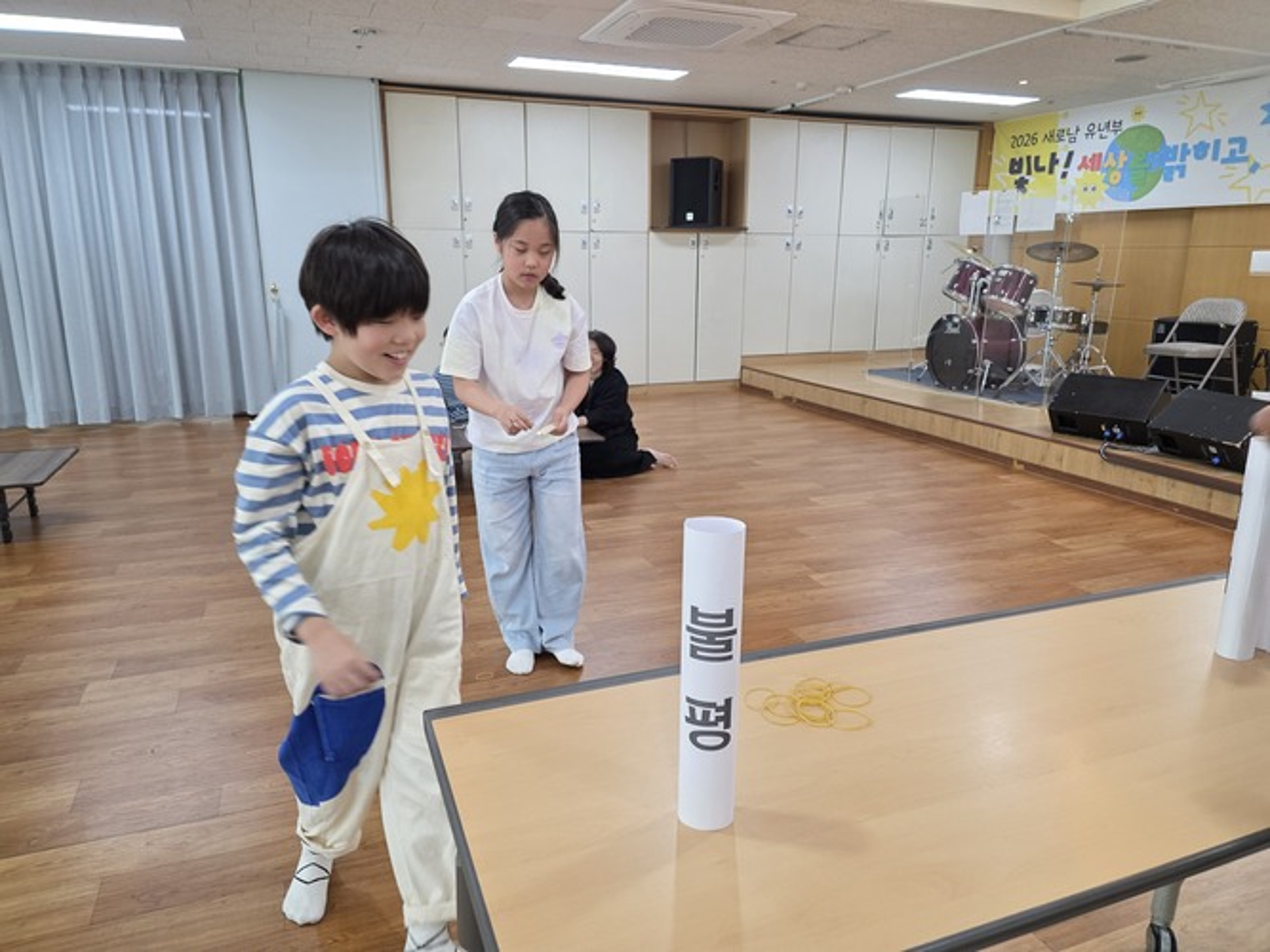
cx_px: 635
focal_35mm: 23
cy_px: 476
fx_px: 844
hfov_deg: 73.9
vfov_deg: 58.9
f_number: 1.7
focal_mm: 6.3
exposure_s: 1/120
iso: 250
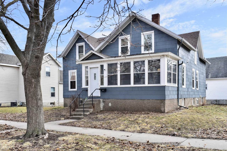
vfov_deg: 40.0
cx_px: 114
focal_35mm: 33
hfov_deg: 57.2
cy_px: 76
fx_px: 208
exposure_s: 1/160
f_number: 9
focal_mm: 22
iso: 400
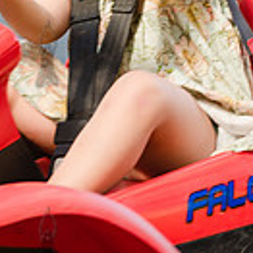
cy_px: 53
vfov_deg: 9.7
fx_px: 1488
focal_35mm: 180
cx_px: 46
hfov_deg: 9.7
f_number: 2.8
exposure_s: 1/200
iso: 200
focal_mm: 48
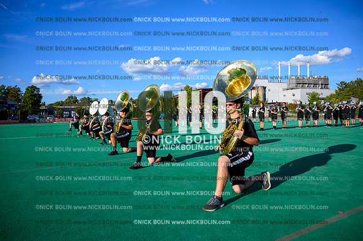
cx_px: 182
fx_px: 242
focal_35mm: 24
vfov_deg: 53.1
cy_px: 120
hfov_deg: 73.8
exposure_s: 1/500
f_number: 4
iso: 100
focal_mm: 24
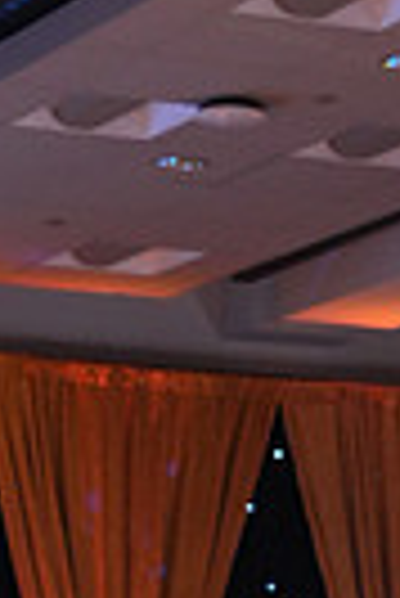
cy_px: 1133
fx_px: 3624
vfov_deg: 9.0
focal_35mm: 218
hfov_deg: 6.3
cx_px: 65
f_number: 4
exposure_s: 1/400
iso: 1600
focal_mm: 50
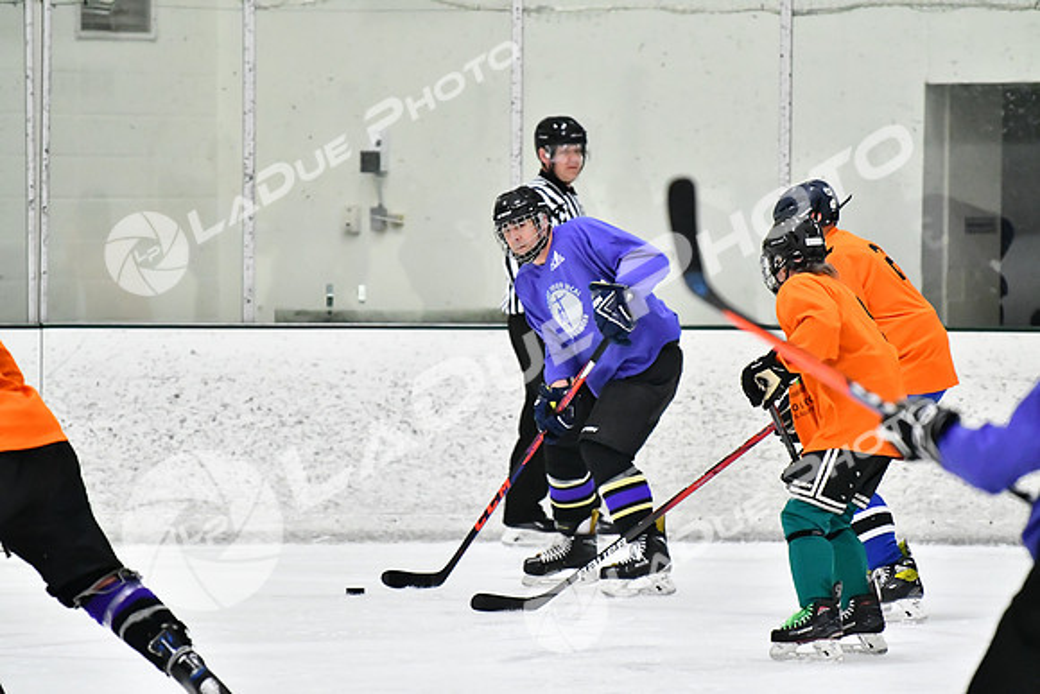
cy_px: 347
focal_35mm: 285
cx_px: 520
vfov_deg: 4.8
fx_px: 8235
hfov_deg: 7.2
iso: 6400
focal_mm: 190
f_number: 2.8
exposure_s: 1/1600
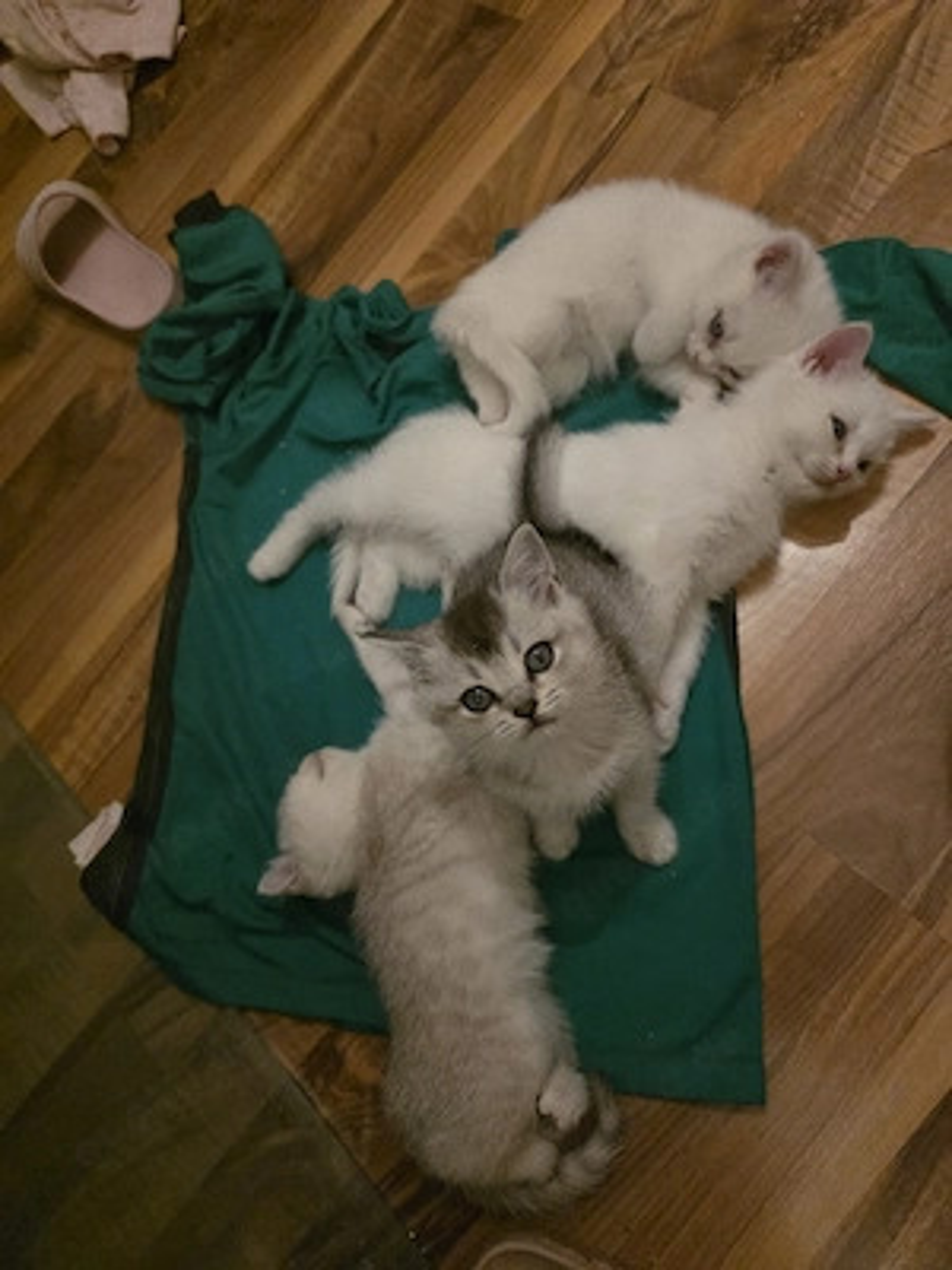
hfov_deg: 58.9
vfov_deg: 73.9
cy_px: 635
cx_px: 476
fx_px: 843
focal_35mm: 23
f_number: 1.7
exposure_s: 1/101
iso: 2500
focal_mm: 6.3
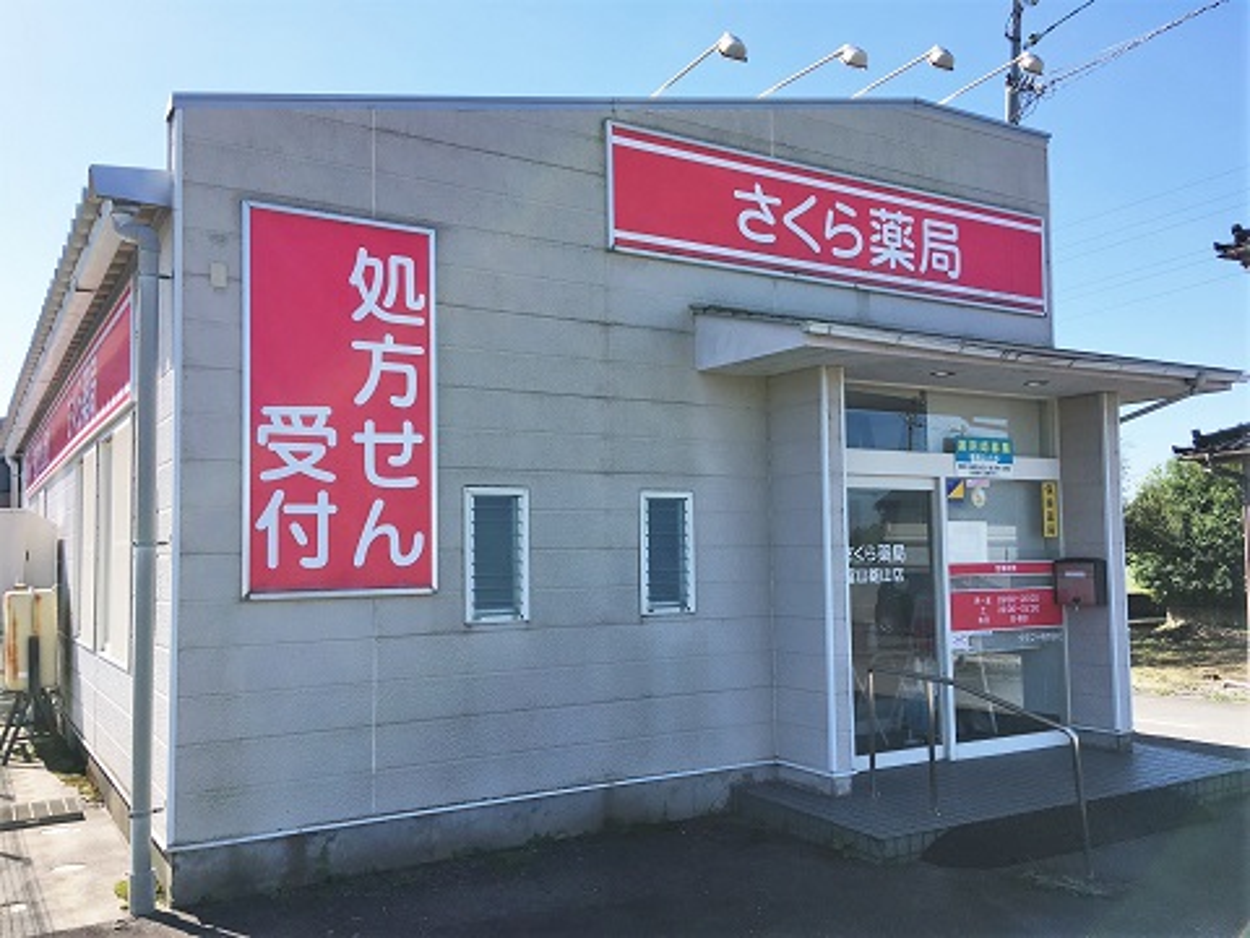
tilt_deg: +1.5
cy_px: 469
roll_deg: +0.0
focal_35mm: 29
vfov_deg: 48.2
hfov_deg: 61.7
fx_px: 1047
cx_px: 625
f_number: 2.2
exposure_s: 1/1068
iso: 25
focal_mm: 4.15
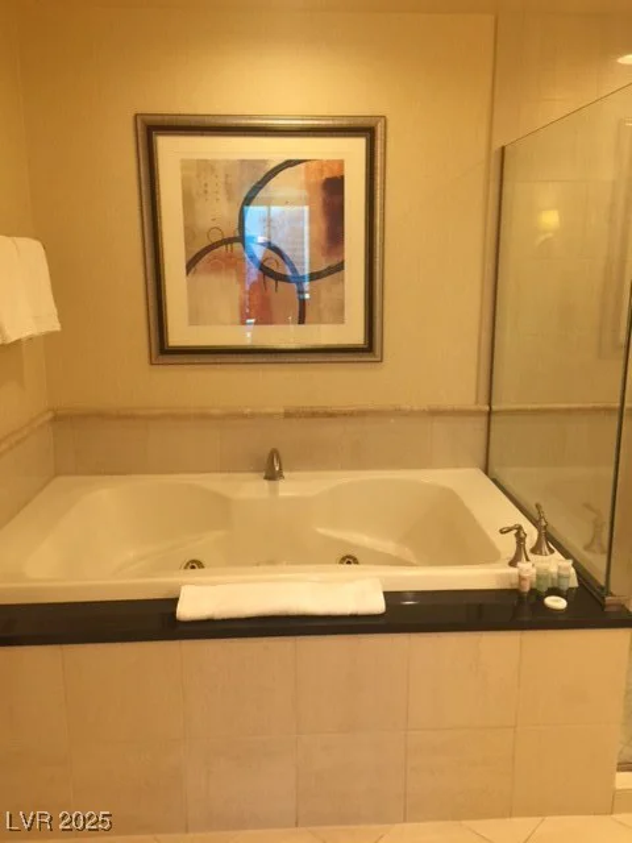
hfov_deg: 48.2
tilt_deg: -12.3
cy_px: 422
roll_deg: +0.3
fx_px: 706
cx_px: 316
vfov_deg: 61.7
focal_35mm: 29
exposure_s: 1/15
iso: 64
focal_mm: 4.15
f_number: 2.2
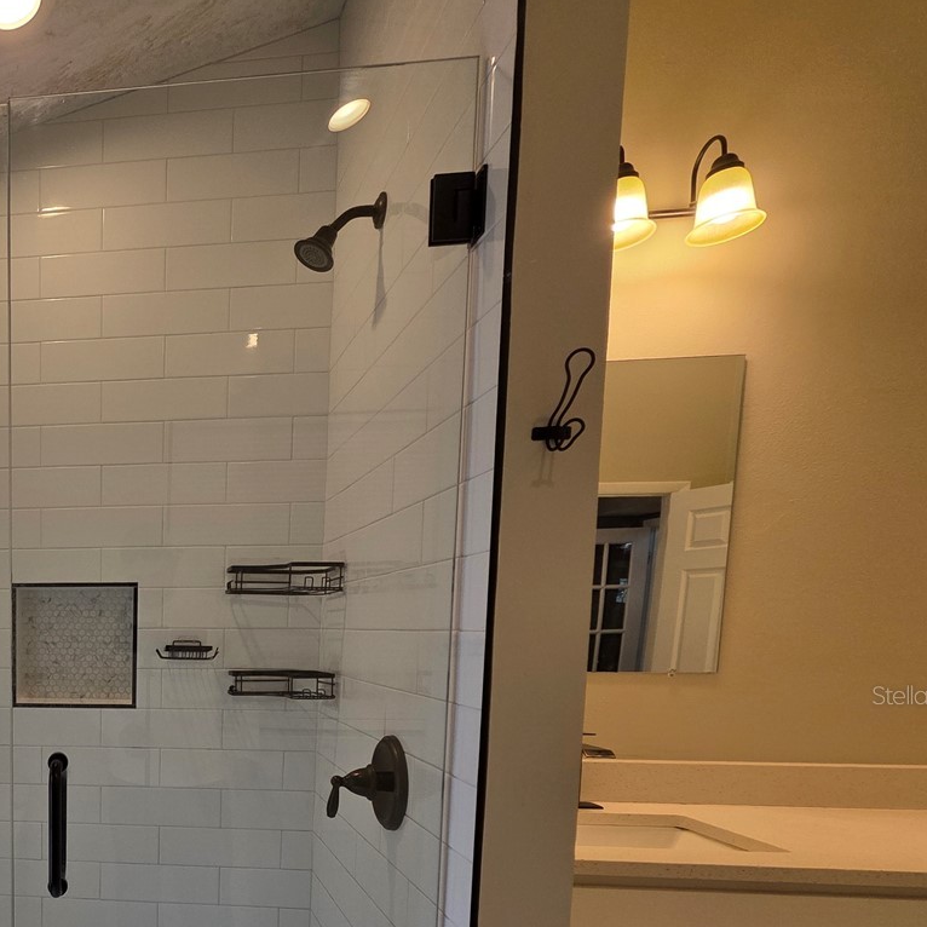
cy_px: 695
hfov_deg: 52.8
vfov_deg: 61.4
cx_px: 18
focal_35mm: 24
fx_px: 727
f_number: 1.9
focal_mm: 2.2
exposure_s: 1/120
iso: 100
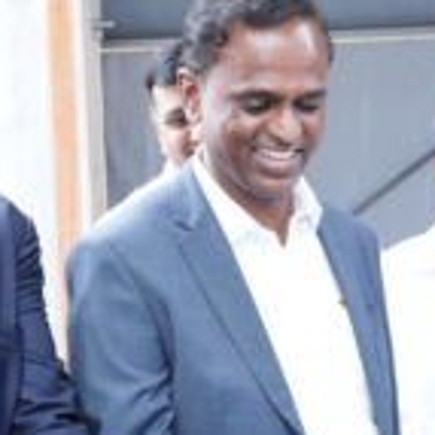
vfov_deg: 14.2
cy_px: 394
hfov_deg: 14.0
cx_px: 475
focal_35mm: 122
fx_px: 1735
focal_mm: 32
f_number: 5.6
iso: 1250
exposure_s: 1/160
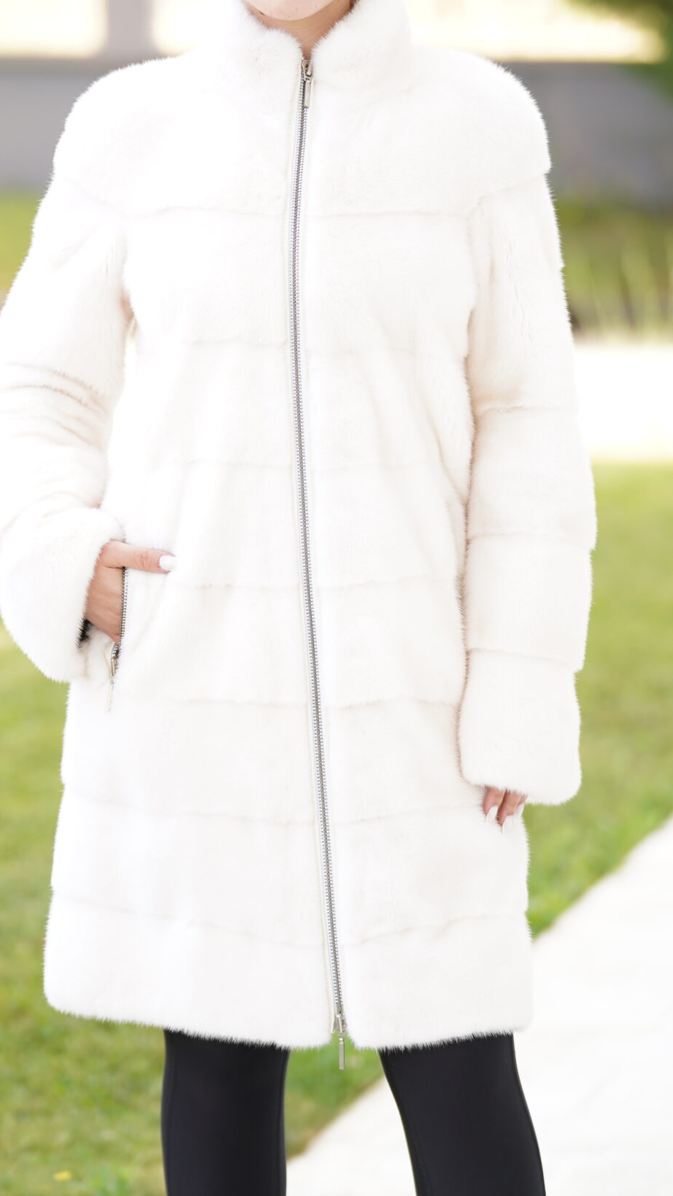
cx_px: 196
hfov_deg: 6.7
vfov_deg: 12.0
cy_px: 509
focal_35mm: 180
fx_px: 5710
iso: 200
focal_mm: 110
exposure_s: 1/250
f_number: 2.8
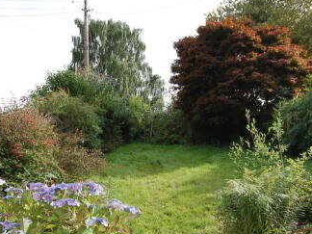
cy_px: 183
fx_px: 302
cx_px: 214
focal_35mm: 33
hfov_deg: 53.3
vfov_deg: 40.8
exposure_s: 1/200
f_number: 7.1
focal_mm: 11.5
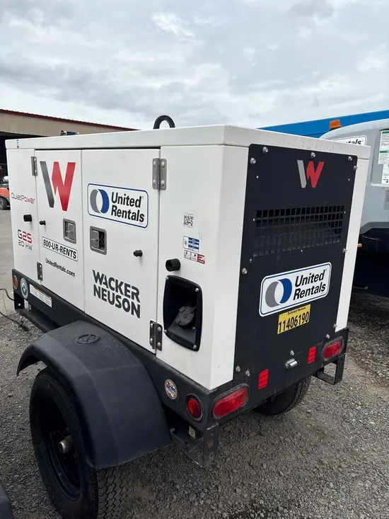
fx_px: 389
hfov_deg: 53.1
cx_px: 194
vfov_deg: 67.3
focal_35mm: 26
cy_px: 260
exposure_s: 1/4950
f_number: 1.6
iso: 50
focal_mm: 5.96
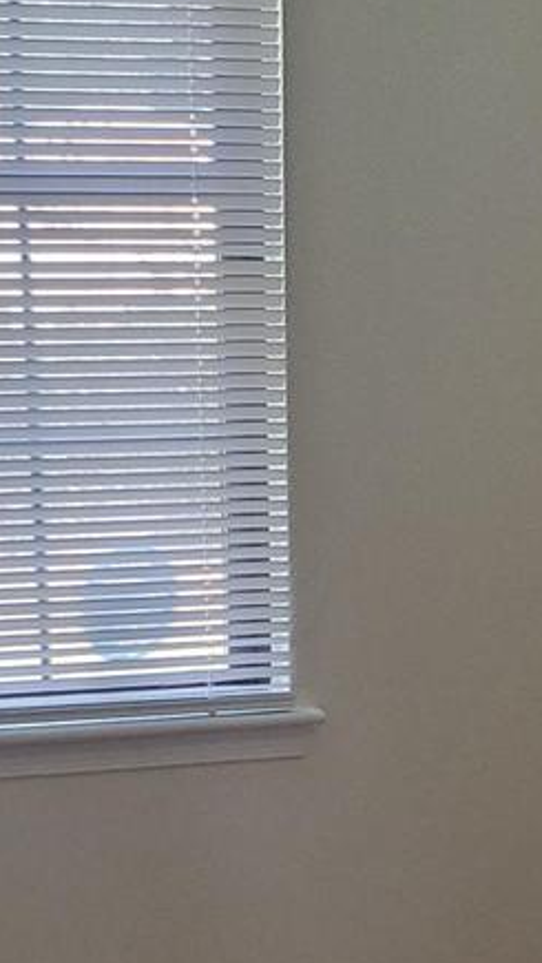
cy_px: 815
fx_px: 2552
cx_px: 314
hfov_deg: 12.1
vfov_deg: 21.0
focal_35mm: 100
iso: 250
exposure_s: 1/96
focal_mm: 4.3
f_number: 2.4
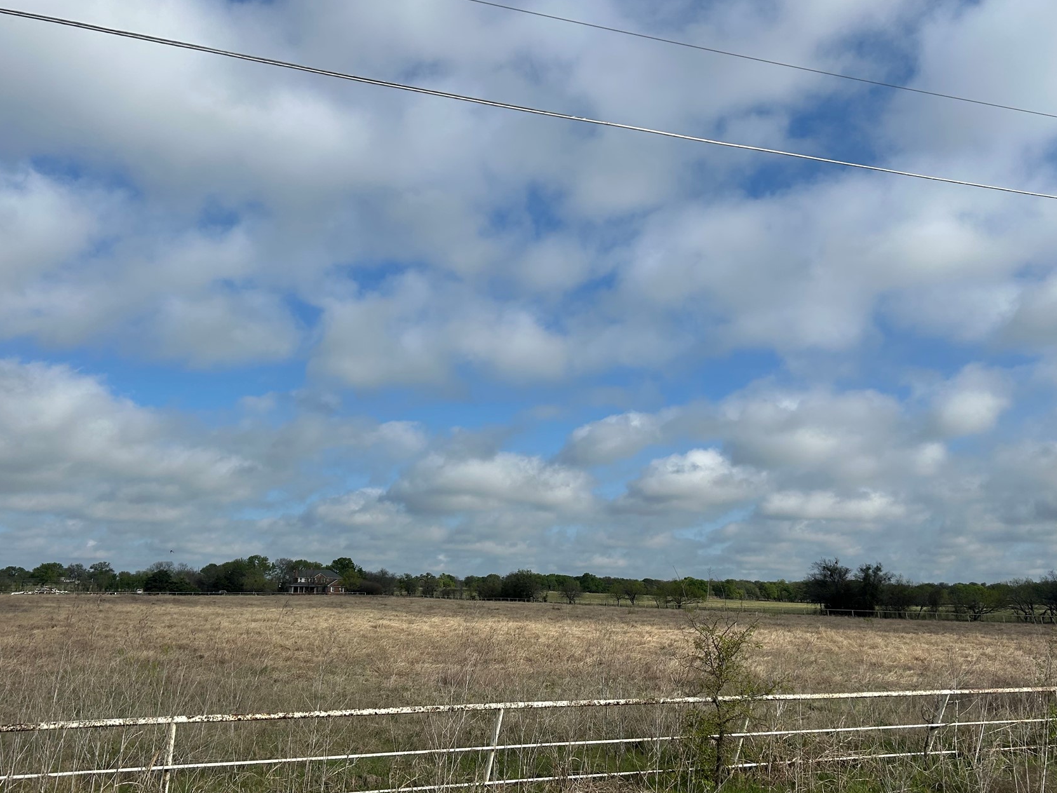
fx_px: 977
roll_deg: -0.1
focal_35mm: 32
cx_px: 526
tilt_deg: +7.0
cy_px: 464
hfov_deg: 56.8
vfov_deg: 44.0
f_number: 1.5
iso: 50
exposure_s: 1/7463
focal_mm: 5.7
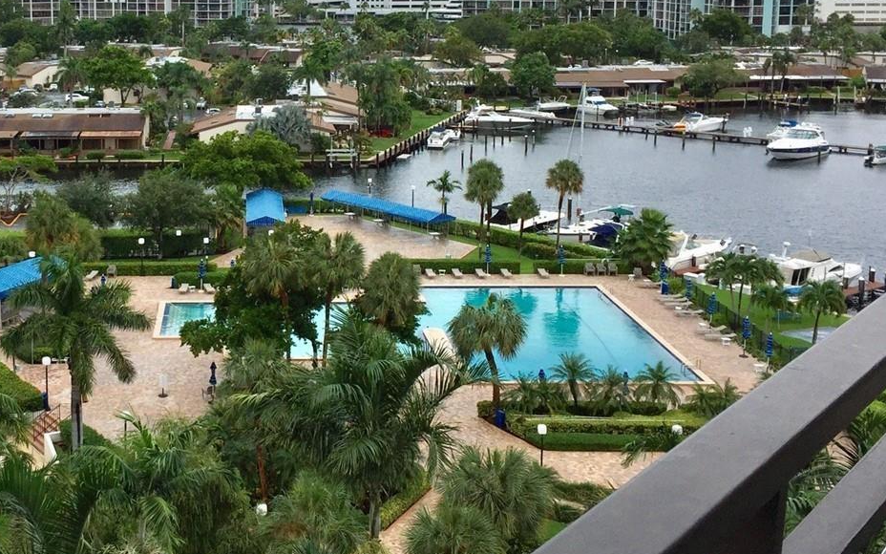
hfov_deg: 37.2
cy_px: 163
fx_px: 1280
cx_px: 216
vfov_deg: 24.2
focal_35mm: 53
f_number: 2.2
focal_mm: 4.15
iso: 32
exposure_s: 1/1647
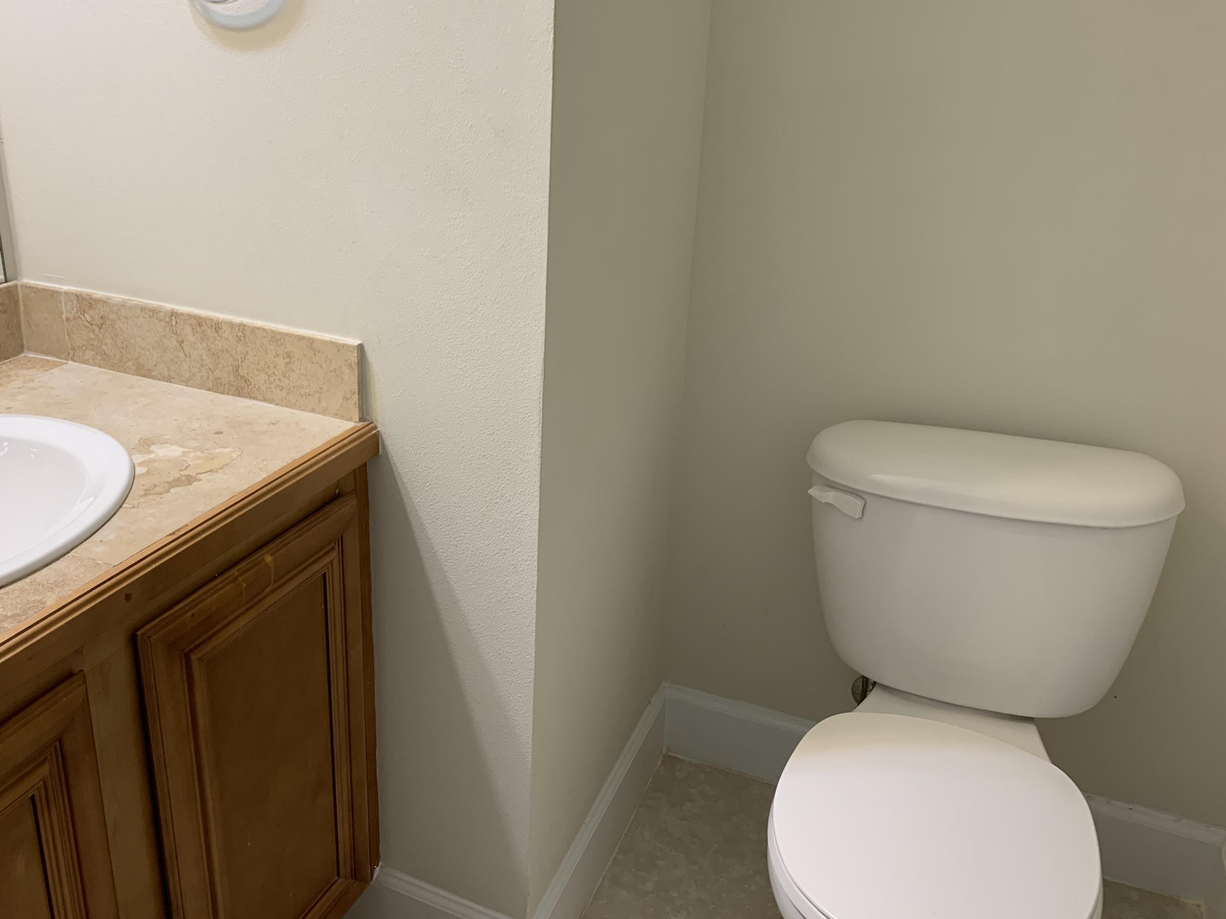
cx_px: 529
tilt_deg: -21.8
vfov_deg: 45.4
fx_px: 1098
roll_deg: -1.9
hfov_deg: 58.1
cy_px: 431
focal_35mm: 31
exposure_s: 1/60
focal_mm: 4.25
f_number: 1.8
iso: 64
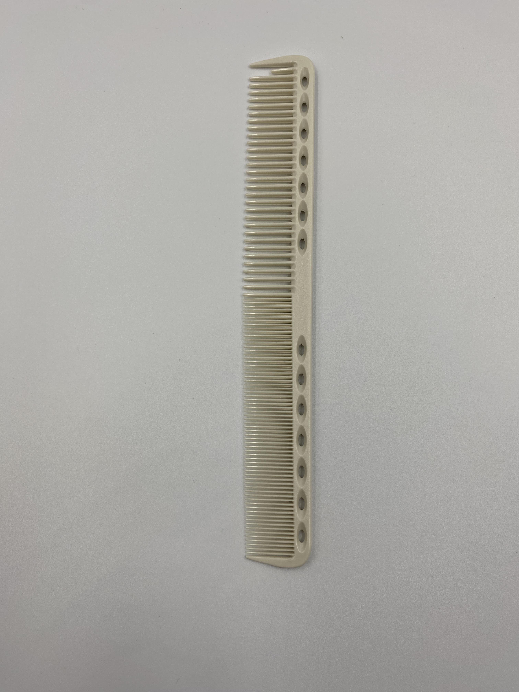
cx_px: 260
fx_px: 520
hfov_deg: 53.1
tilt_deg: -82.9
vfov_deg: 67.3
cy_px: 346
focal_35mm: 26
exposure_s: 1/115
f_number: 1.8
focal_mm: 4.25
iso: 32
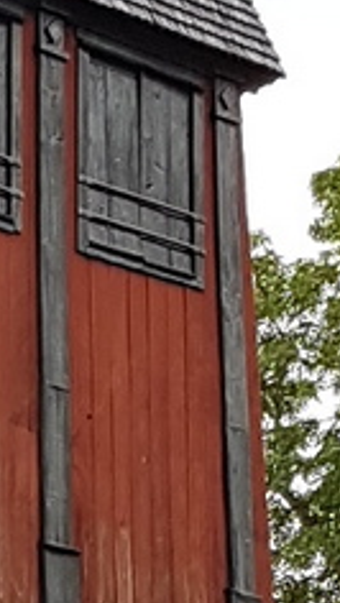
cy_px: 922
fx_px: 3073
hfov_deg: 6.2
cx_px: -348
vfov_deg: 10.8
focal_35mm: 192
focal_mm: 4.2
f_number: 1.7
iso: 40
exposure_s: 1/792
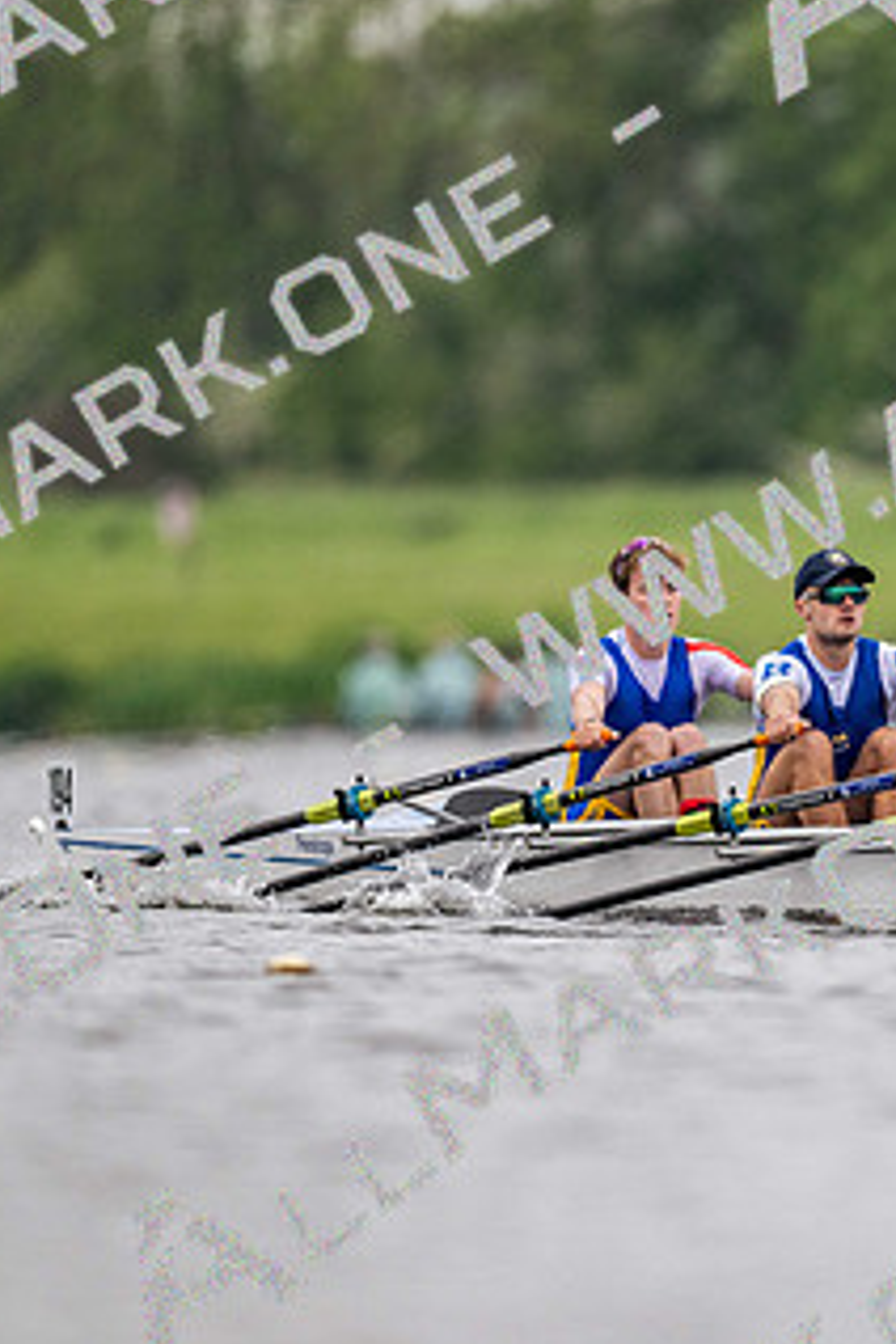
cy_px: 721
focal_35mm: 1093
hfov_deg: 1.3
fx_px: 40802
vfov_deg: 1.9
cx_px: 993
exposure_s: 1/2000
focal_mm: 600
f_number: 4
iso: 1100
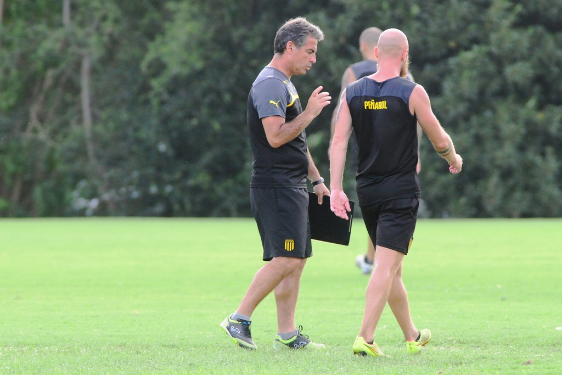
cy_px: 188
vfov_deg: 2.2
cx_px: 281
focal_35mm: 630
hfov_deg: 3.3
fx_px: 9836
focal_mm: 420
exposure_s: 1/500
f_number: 4
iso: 800
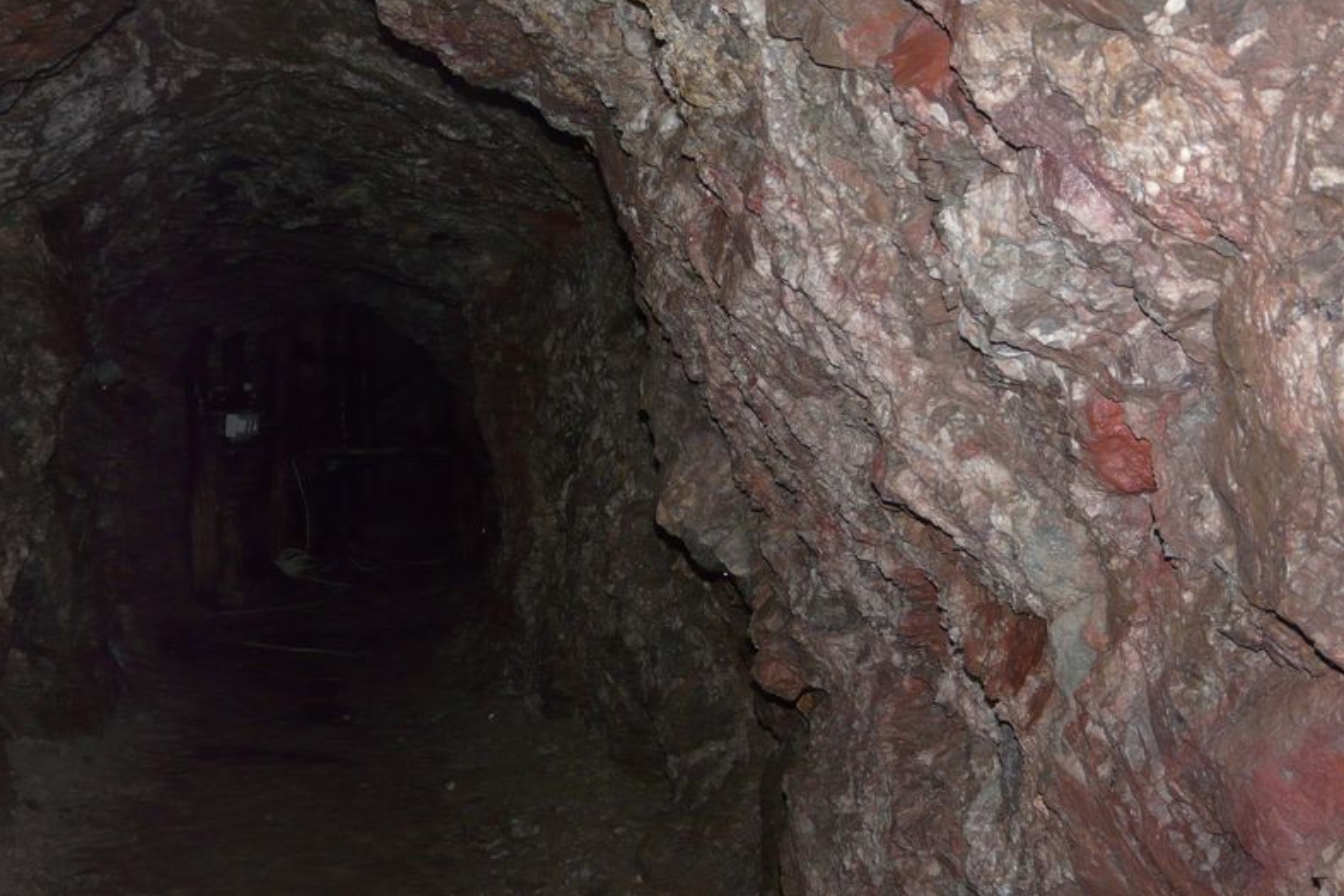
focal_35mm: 56
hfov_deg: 35.6
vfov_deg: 24.2
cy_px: 444
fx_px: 2091
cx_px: 680
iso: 160
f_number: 3.2
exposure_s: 1/8
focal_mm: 8.8
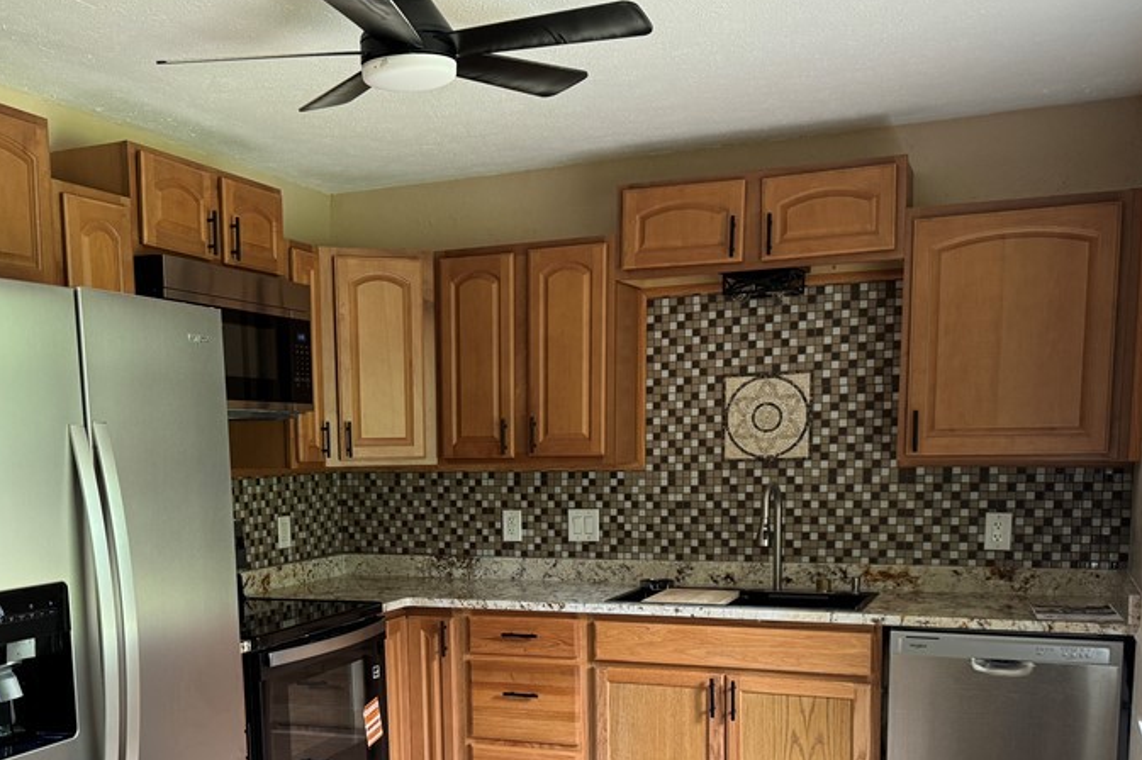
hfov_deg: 50.3
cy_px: 601
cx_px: 446
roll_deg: +1.4
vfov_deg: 34.0
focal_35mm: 38
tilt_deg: -8.8
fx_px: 1205
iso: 250
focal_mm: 6.76
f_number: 1.78
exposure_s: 1/60
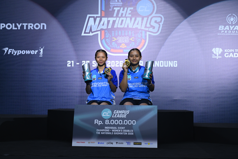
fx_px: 370
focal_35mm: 56
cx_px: 119
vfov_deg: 24.2
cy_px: 80
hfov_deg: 35.6
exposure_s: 1/320
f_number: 4
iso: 800
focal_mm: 56
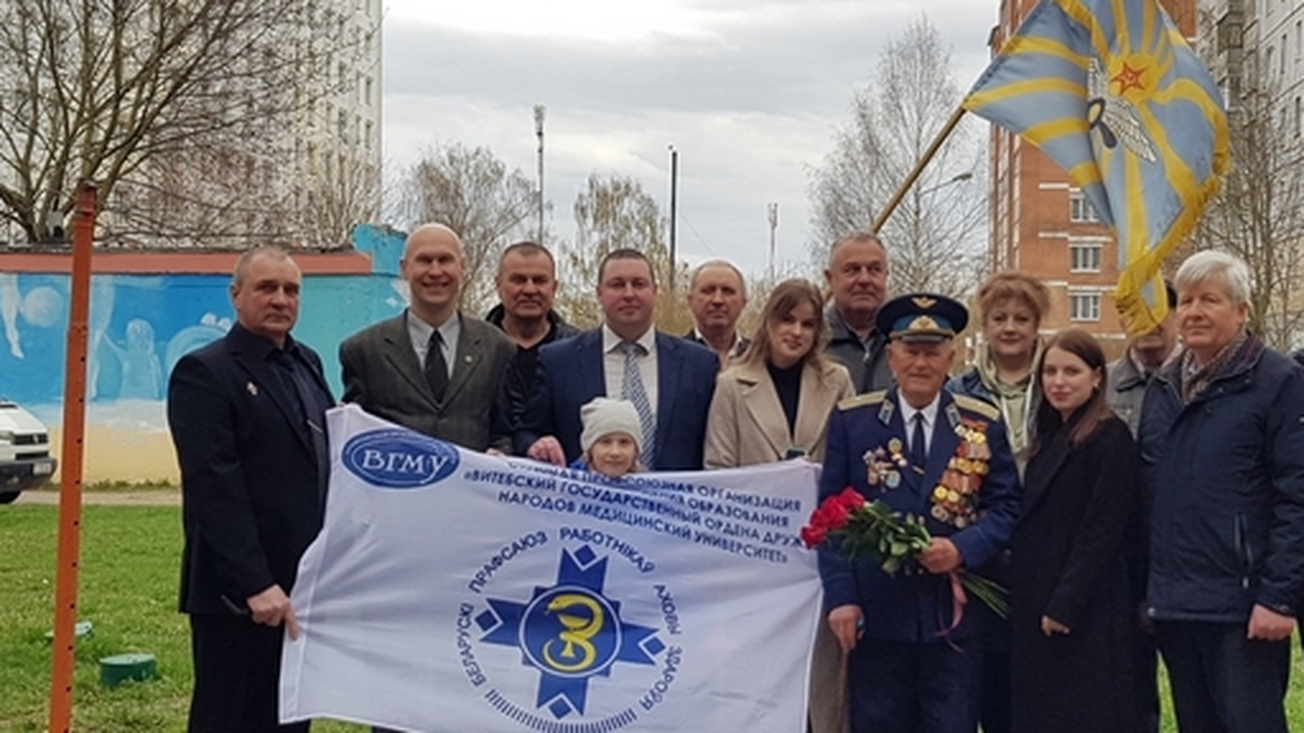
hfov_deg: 35.4
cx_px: 694
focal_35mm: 59
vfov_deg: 20.4
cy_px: 366
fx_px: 2040
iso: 40
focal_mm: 4.2
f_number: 1.7
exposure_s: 1/886
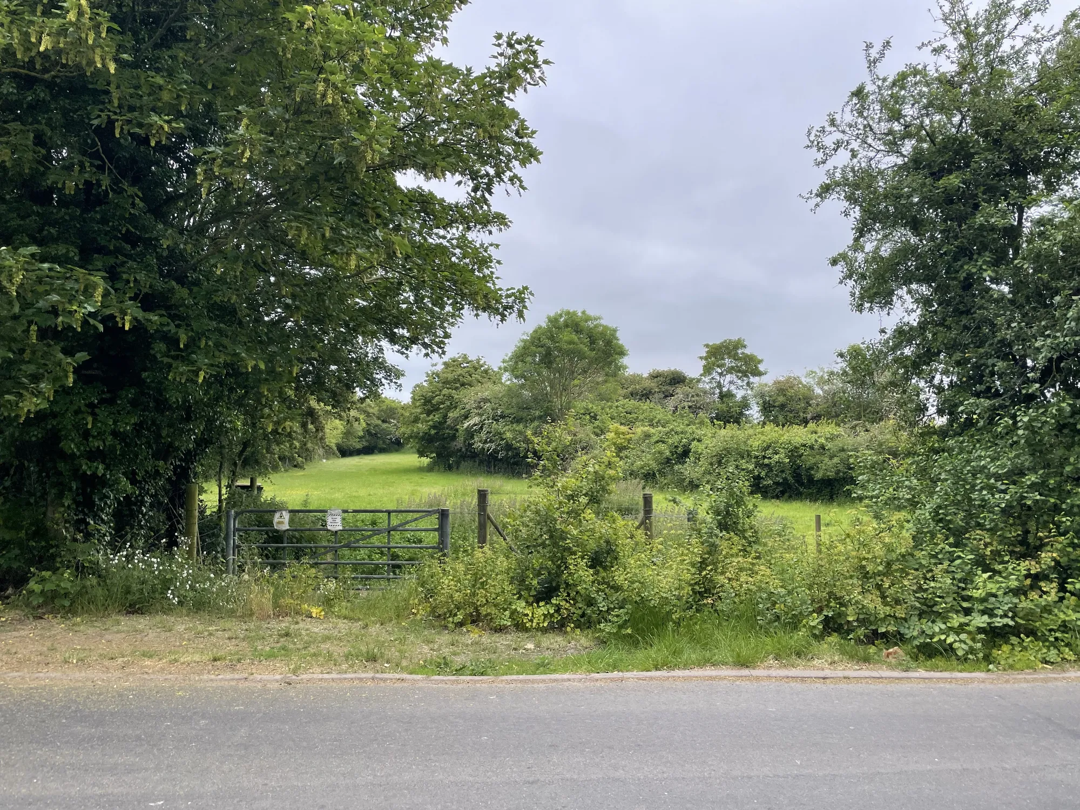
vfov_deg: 53.1
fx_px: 811
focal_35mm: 26
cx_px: 540
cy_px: 405
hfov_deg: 67.3
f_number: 1.6
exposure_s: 1/690
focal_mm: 4.2
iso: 32
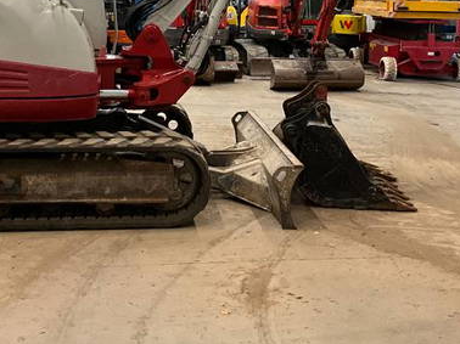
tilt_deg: -3.2
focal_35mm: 58
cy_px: 29
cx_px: 225
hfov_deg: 33.3
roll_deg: -1.4
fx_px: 770
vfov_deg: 24.4
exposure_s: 1/60
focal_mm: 3
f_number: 1.8
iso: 200
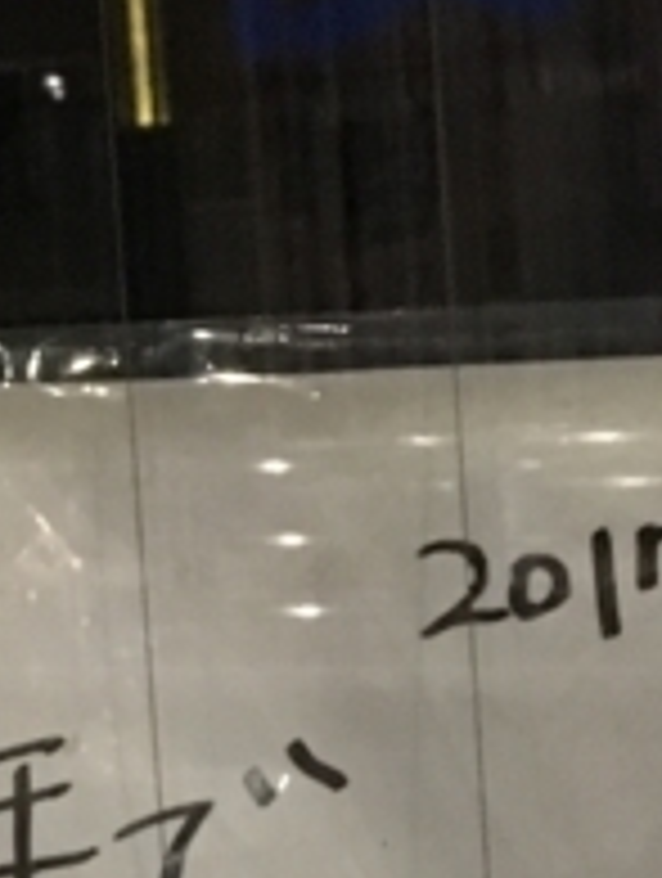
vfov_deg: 12.8
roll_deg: +4.3
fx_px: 3863
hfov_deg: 9.8
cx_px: 347
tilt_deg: -7.3
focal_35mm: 152
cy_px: 833
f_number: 2.2
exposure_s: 1/15
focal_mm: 4.15
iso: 640
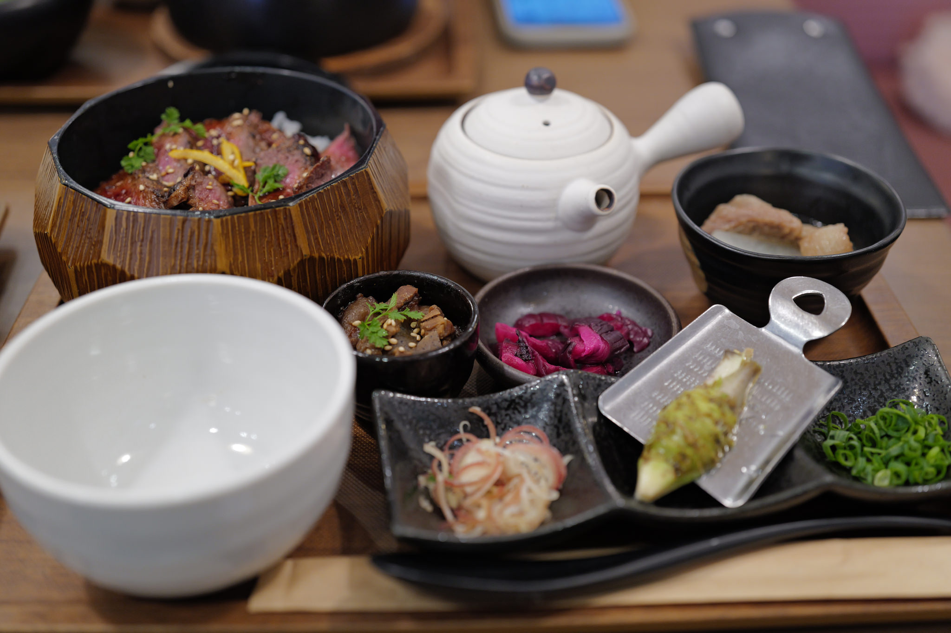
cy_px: 316
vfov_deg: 31.2
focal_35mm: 43
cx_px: 476
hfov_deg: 45.5
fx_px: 1135
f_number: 2.8
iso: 1250
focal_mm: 43
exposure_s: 1/80
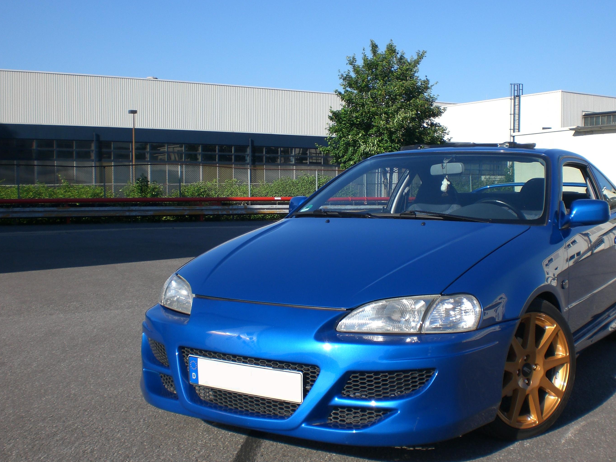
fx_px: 765
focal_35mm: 43
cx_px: 336
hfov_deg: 43.8
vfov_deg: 33.6
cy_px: 238
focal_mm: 6.3
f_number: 4.4
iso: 50
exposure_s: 1/400
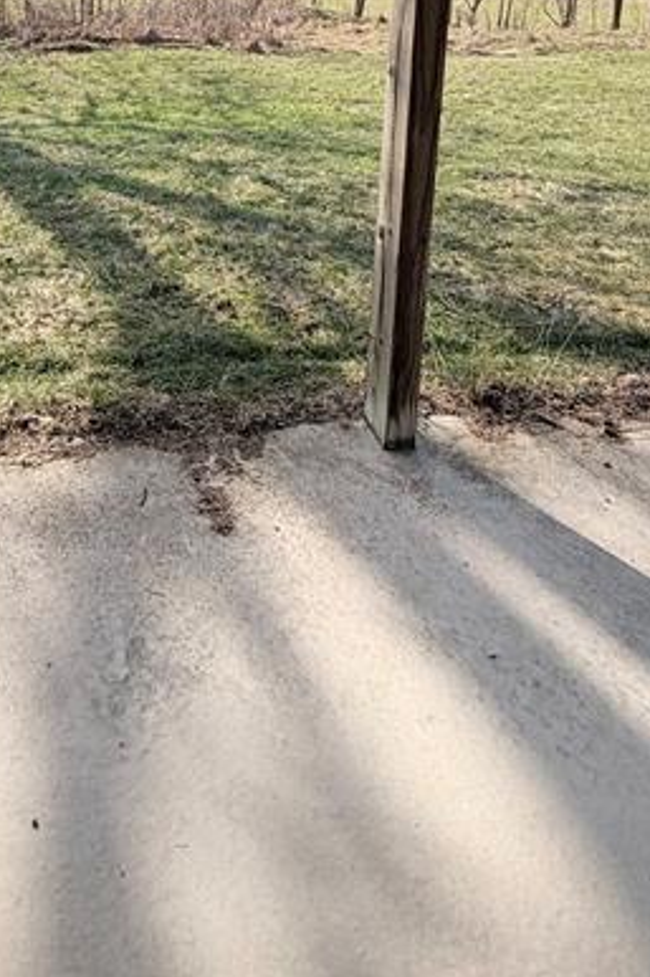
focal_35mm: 29
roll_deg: -1.2
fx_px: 786
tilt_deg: -9.9
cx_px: 132
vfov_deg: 53.3
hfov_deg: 42.9
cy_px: 51
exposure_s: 1/770
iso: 25
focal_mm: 2.22
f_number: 2.2
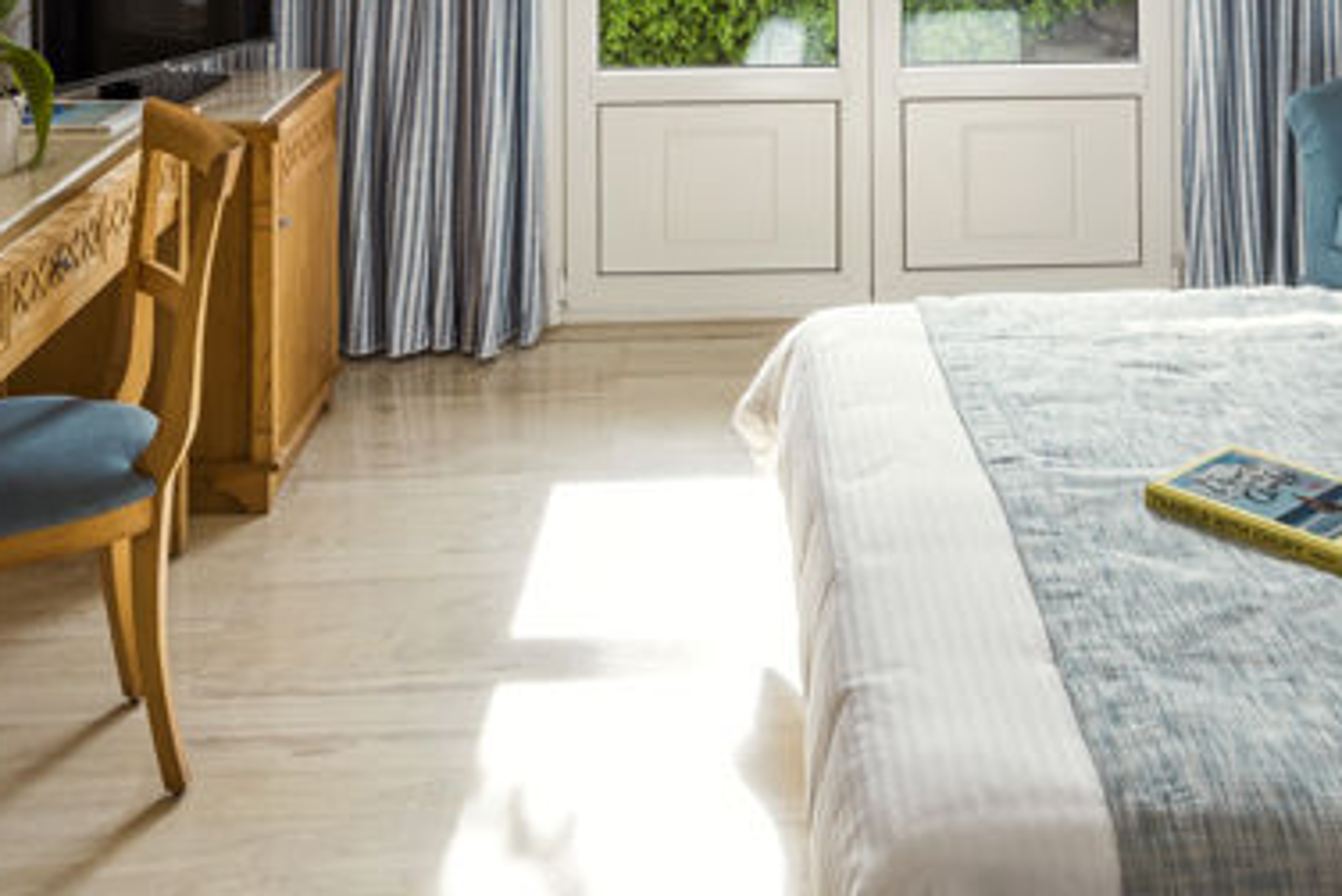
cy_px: -311
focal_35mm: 49
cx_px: 978
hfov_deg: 39.4
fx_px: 1827
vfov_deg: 23.8
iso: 100
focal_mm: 18
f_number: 13
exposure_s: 1/10
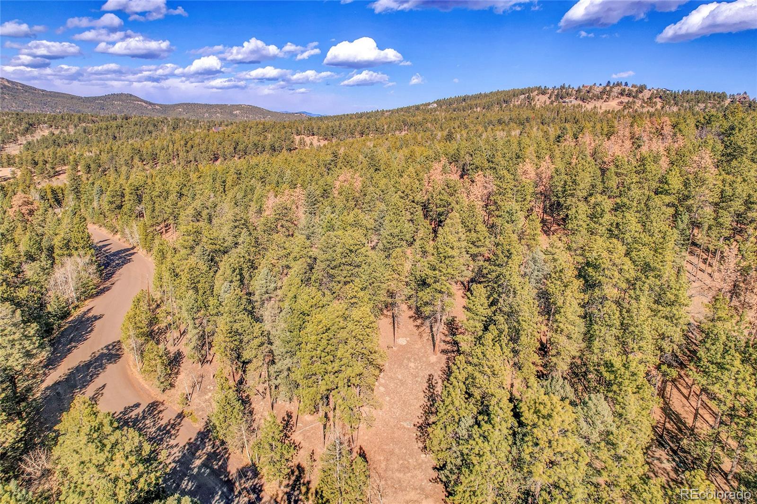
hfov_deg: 78.6
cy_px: 252
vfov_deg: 57.2
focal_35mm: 22
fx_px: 462
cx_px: 378
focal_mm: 8.4
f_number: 2.8
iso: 100
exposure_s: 1/160
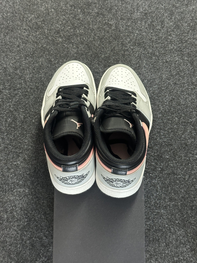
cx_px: 98
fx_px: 364
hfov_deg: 30.3
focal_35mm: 48
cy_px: 132
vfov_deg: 39.7
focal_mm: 6.86
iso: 320
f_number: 1.78
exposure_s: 1/33
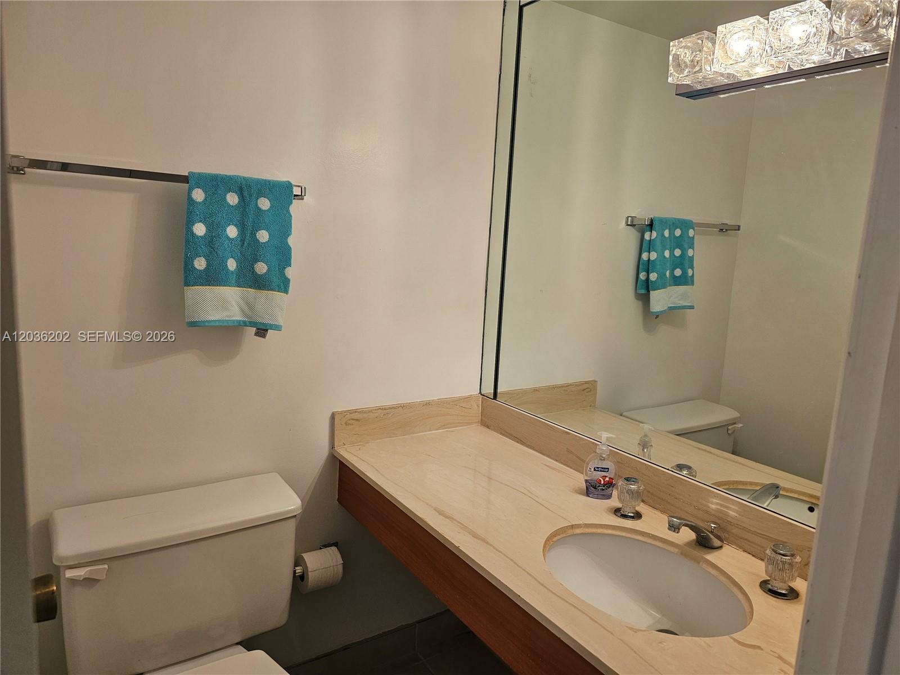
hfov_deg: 73.9
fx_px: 598
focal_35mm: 23
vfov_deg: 58.9
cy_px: 338
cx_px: 450
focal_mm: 6.3
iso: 200
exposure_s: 1/120
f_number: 1.7
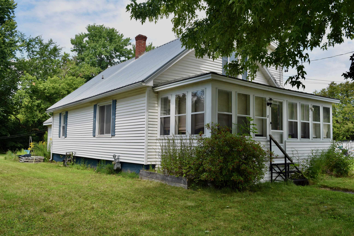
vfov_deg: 40.0
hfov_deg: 57.2
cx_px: 177
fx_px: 324
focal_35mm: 33
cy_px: 118
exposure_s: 1/320
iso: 200
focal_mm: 22
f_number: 8
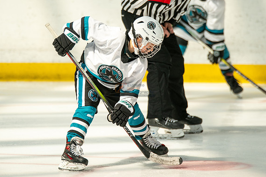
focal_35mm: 421
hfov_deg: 4.9
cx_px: 111
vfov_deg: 3.3
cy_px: 70
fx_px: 3111
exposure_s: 1/6400
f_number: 3.2
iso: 1600
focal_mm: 300
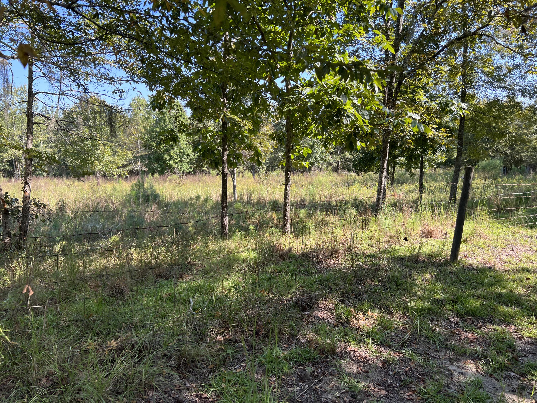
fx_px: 403
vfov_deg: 53.1
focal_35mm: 26
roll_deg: -0.6
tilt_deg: -7.3
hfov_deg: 67.3
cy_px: 202
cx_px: 268
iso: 50
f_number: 1.5
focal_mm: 5.7
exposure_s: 1/584
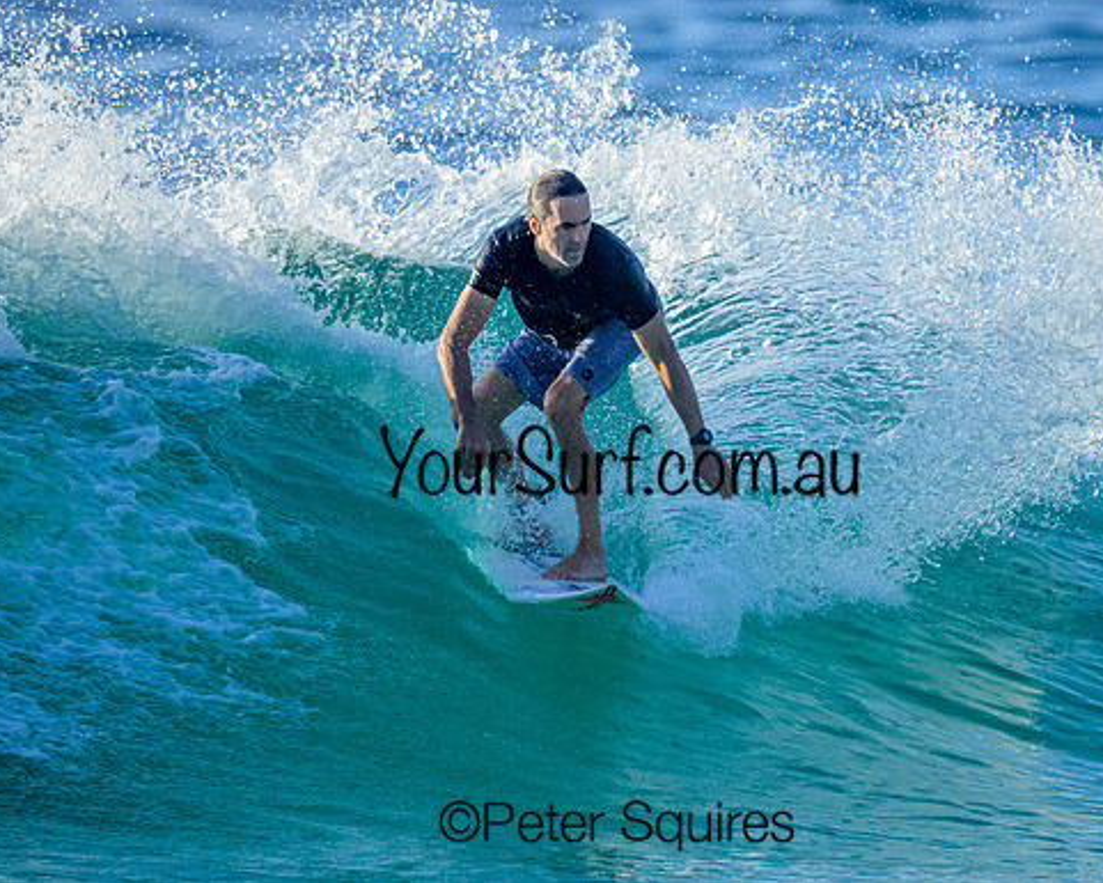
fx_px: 37157
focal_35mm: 1138
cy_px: 508
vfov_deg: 1.4
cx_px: 632
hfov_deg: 1.7
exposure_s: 1/2500
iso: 720
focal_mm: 800
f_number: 6.3
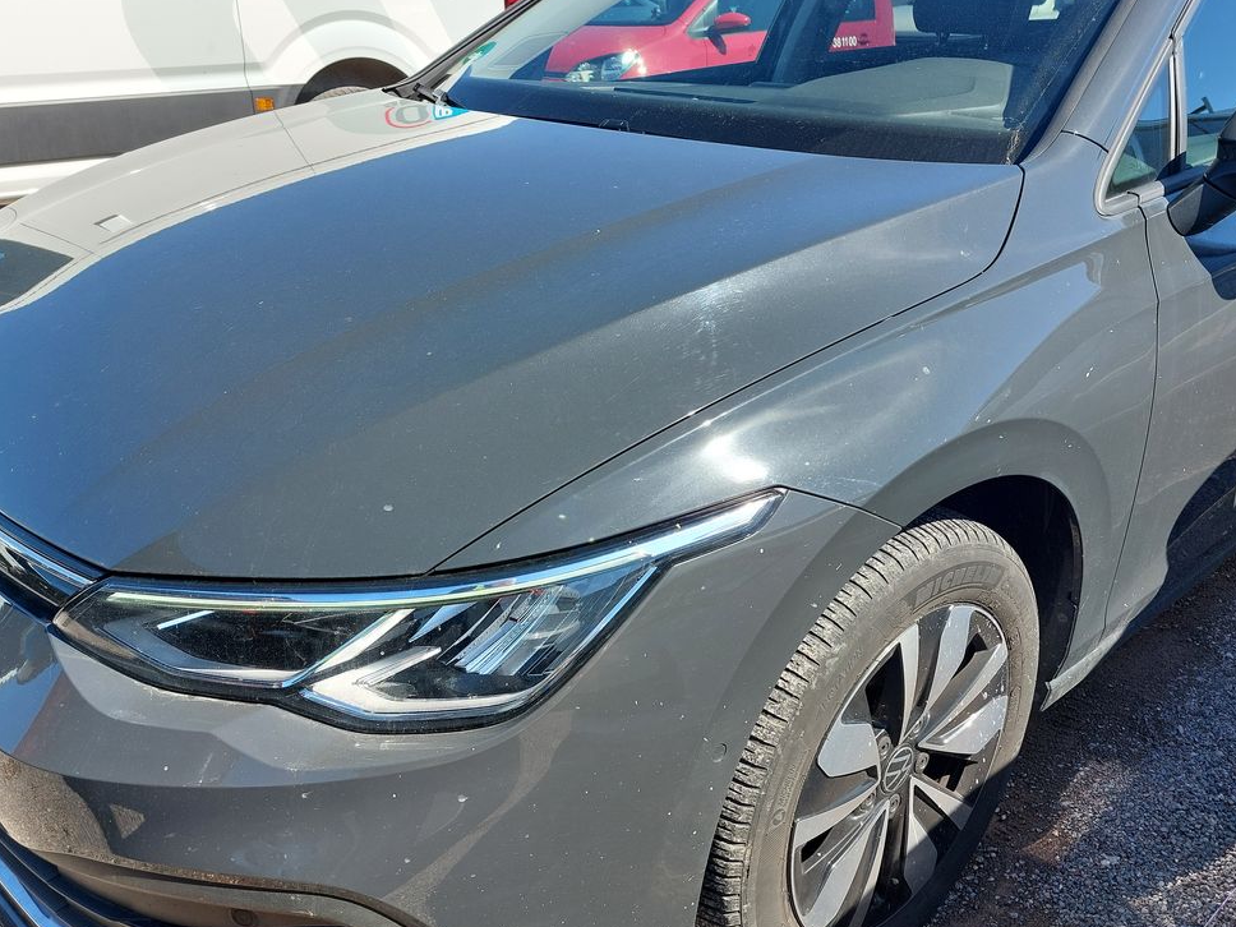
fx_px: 1107
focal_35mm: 31
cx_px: 661
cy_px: 518
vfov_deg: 45.4
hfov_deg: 58.3
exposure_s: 1/378
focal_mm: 5.23
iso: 25
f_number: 1.8
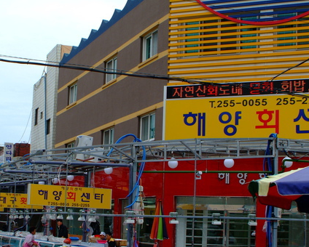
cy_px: 163
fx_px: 595
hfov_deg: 29.1
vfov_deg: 23.4
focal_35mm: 65
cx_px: 133
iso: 200
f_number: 6.7
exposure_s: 1/180
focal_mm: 28
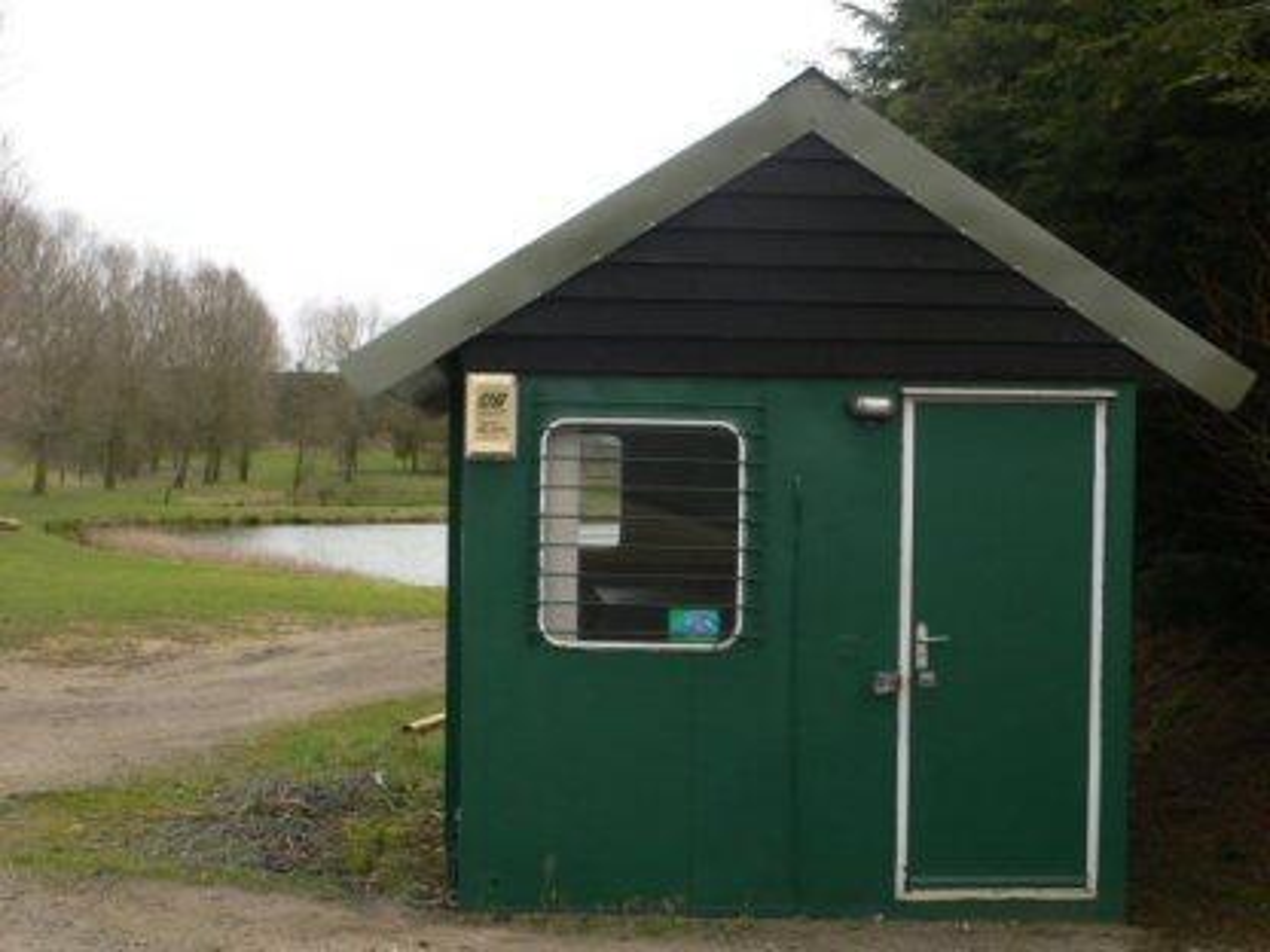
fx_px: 1834
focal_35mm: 50
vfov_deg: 29.1
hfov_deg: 38.2
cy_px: 476
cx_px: 635
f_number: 4
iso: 80
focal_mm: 9.3
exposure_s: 1/125
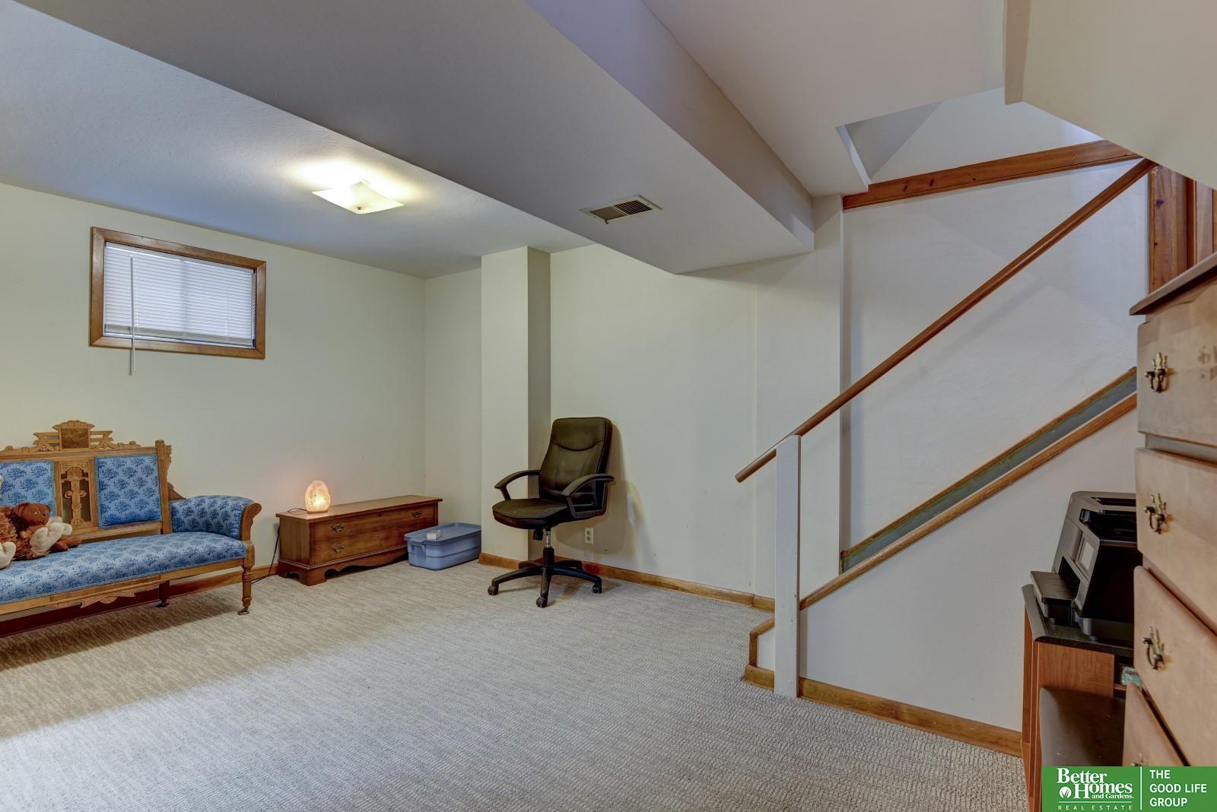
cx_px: 608
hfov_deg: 73.7
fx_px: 812
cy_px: 406
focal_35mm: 24
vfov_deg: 53.2
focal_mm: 24
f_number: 8
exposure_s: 1/3.33
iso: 400
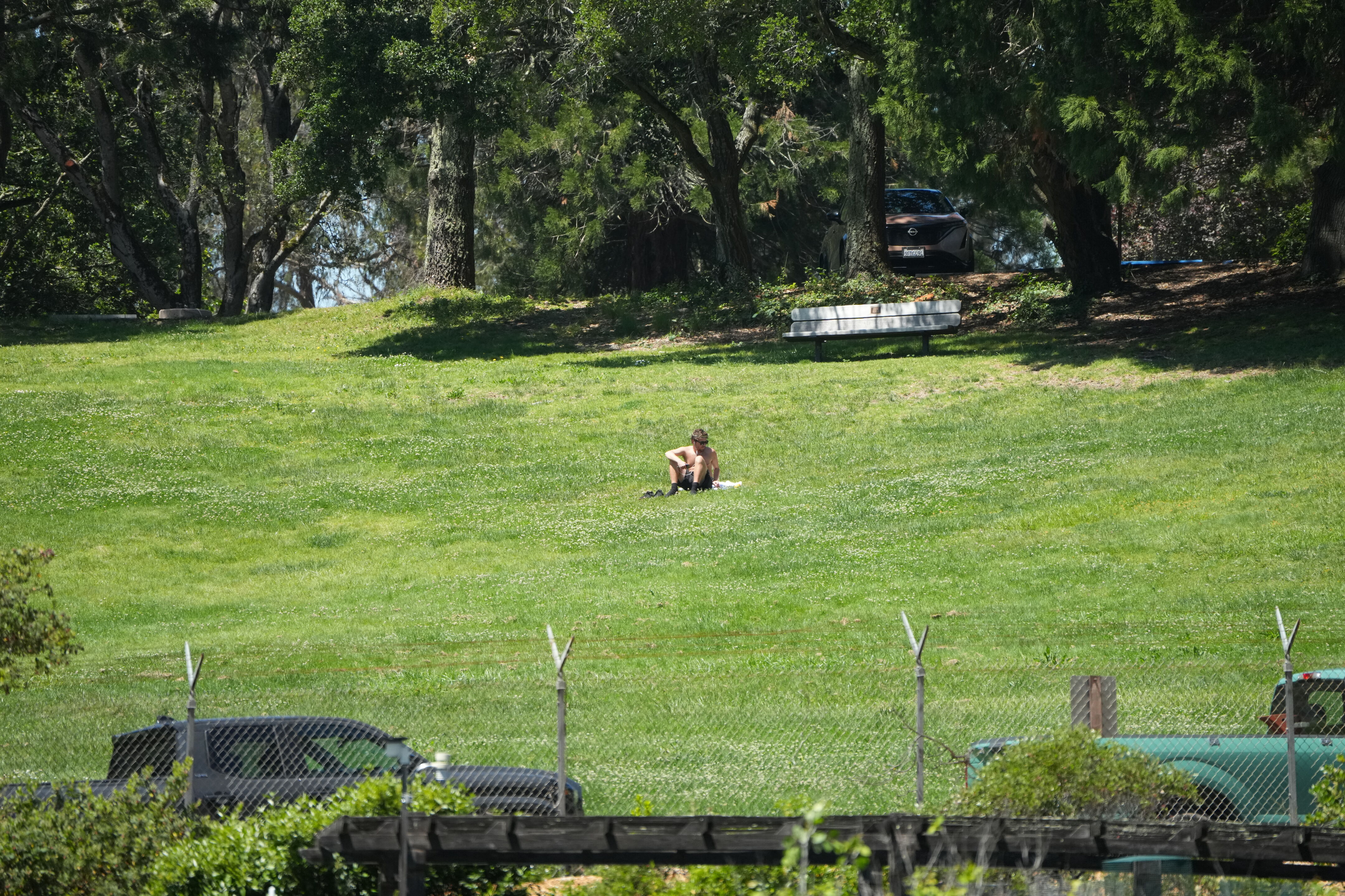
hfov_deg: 5.2
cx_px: 672
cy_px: 448
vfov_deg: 3.4
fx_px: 14943
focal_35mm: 400
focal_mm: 400
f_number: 6.3
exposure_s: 1/2000
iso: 1250
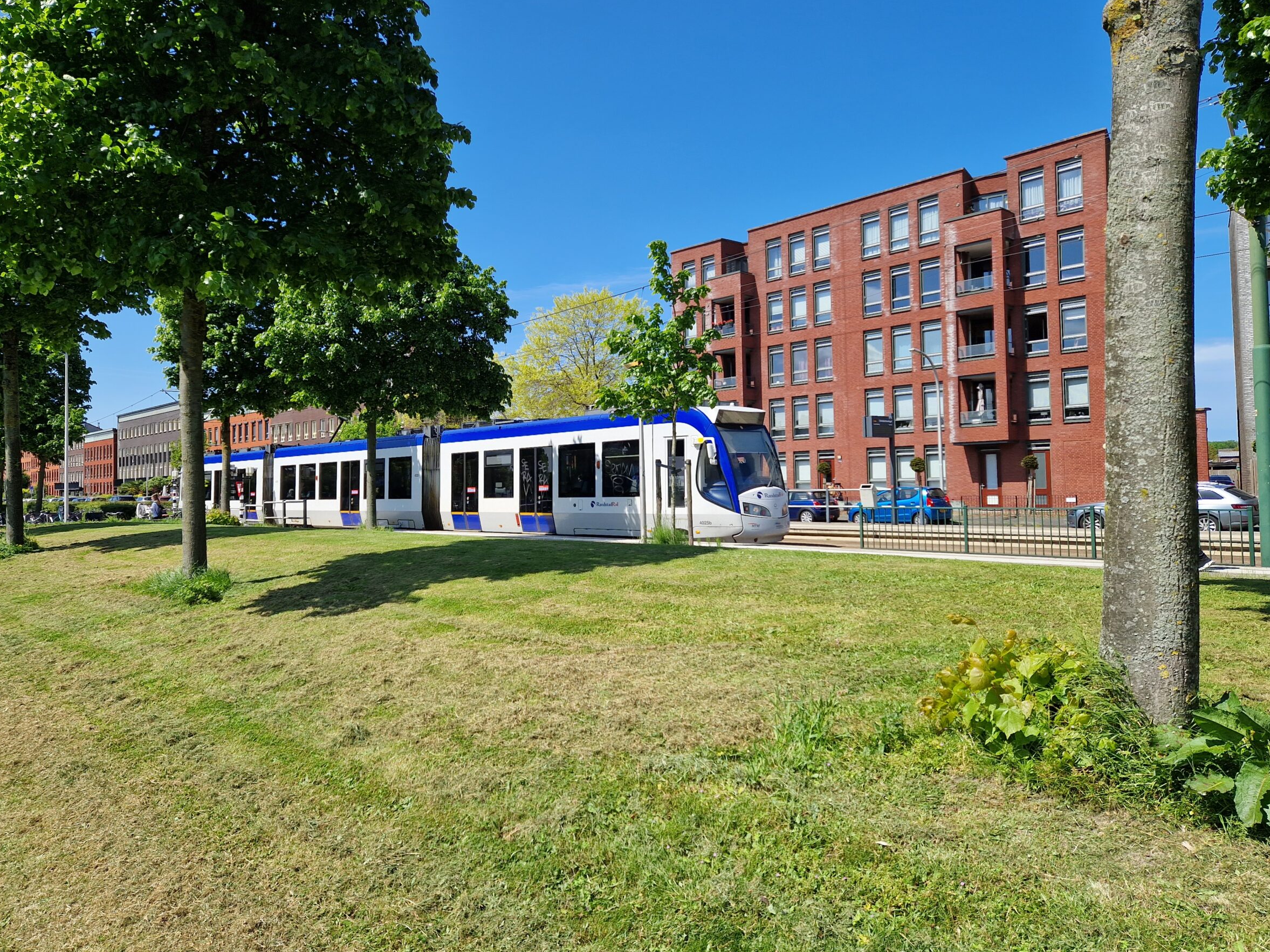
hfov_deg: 69.3
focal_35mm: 25
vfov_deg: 54.9
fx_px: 917
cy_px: 456
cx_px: 591
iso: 50
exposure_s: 1/1620
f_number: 1.8
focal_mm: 5.4
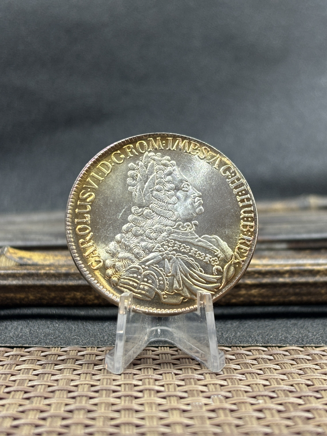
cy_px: 218
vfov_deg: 36.8
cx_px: 164
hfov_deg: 28.0
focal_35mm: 52
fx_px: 655
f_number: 1.6
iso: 64
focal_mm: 5.96
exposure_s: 1/60
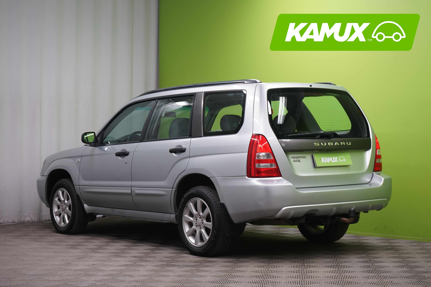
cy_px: 144
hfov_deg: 28.8
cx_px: 216
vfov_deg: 19.5
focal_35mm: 70
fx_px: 838
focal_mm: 70
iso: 1250
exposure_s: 1/25
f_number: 7.1
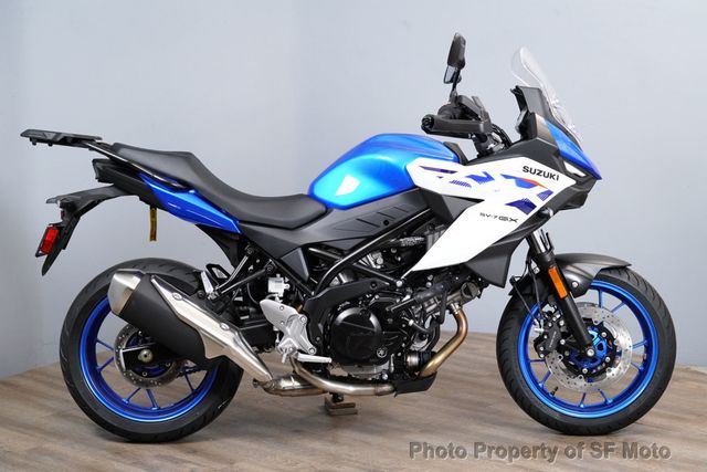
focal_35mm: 65
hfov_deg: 31.0
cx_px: 354
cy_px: 236
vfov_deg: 20.9
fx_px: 1277
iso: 5000
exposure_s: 1/125
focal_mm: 65
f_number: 7.1
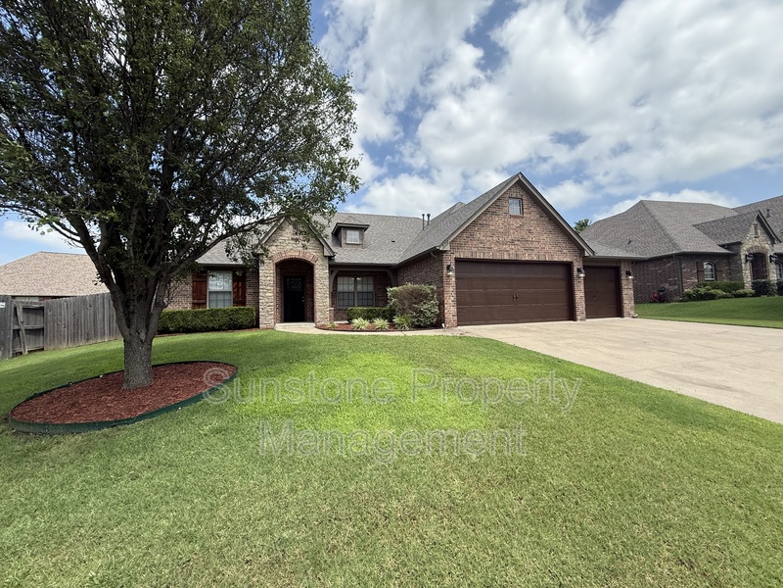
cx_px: 392
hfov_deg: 102.1
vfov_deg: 85.7
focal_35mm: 14
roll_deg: +0.9
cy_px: 294
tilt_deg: +3.7
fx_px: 317
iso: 50
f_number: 2.2
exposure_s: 1/1431
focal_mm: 2.22
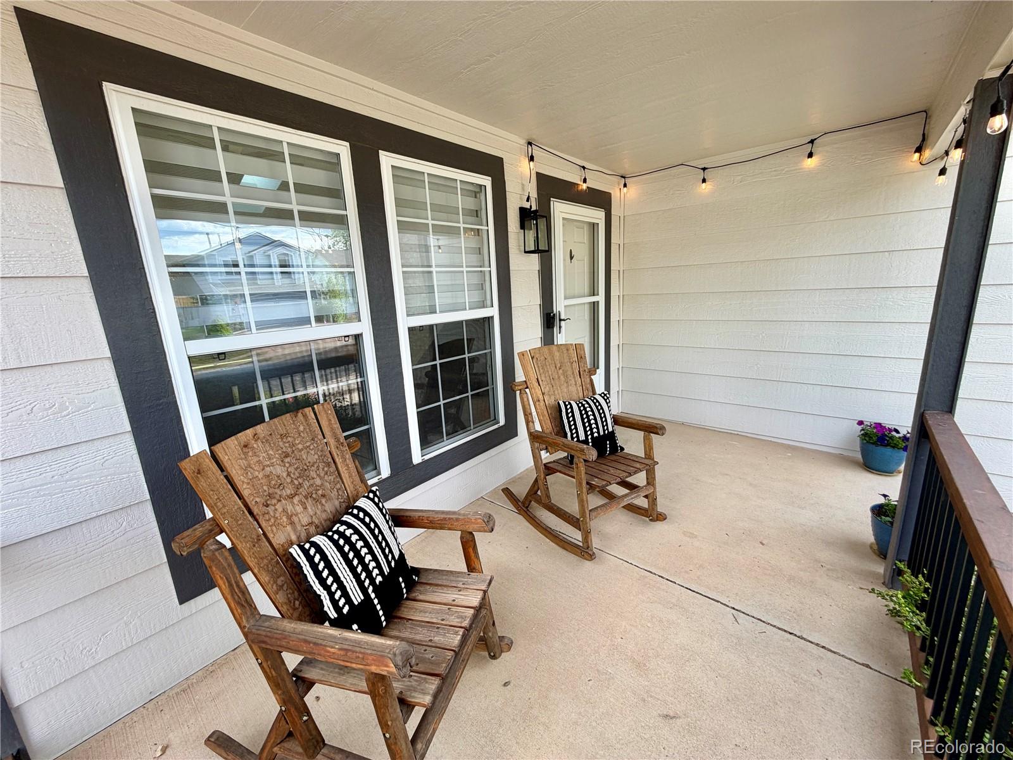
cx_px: 506
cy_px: 380
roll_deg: +3.6
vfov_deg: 85.7
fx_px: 410
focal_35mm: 14
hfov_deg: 102.1
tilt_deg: -12.8
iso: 50
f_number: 2.2
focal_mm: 2.22
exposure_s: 1/120
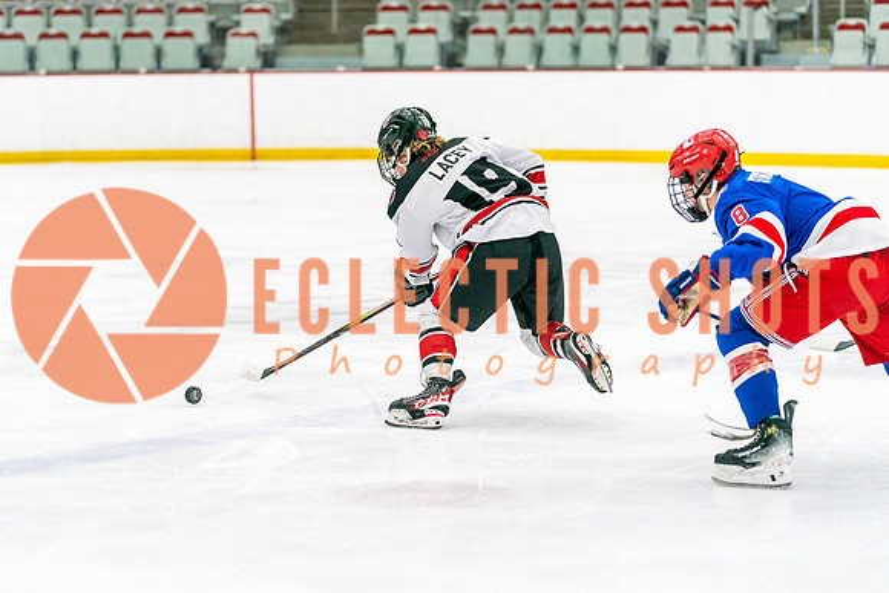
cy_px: 304
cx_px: 364
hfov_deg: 16.5
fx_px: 3066
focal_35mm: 124
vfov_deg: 11.1
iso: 3200
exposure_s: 1/1250
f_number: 2.8
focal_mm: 105
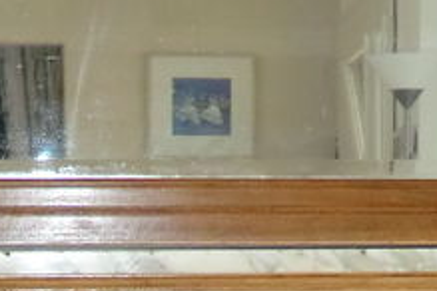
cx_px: -24
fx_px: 2306
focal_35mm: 190
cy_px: 524
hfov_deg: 10.7
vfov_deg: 7.0
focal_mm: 7.1
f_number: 3.8
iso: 400
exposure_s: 1/60
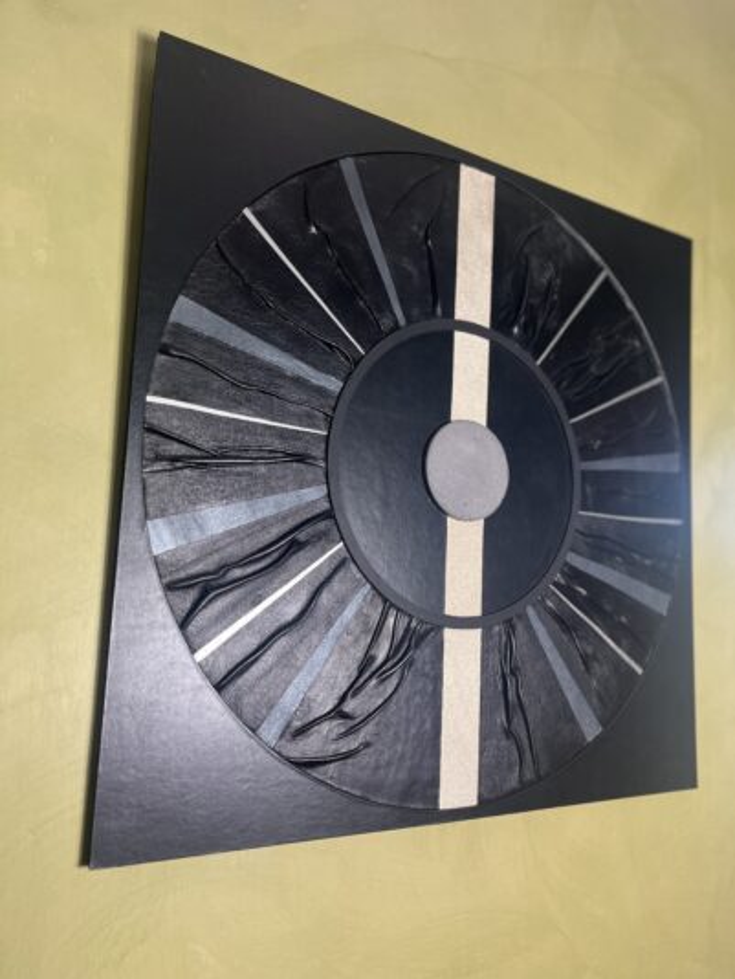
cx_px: 368
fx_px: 735
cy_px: 490
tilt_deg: +8.3
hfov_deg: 53.1
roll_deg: -1.4
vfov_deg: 67.3
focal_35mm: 26
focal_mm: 5.1
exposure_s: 1/50
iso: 125
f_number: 1.6
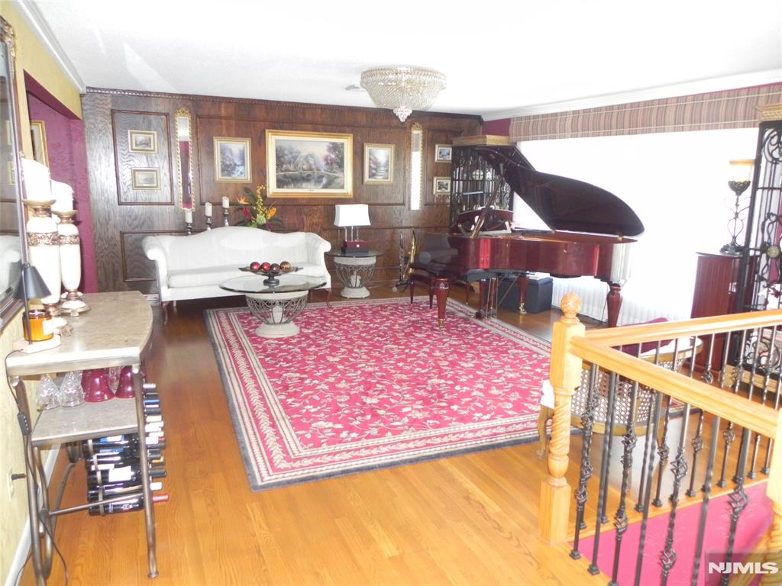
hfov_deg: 67.3
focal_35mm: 26
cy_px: 293
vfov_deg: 53.1
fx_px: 587
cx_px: 391
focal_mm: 4.6
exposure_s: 1/30
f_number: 2.8
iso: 416
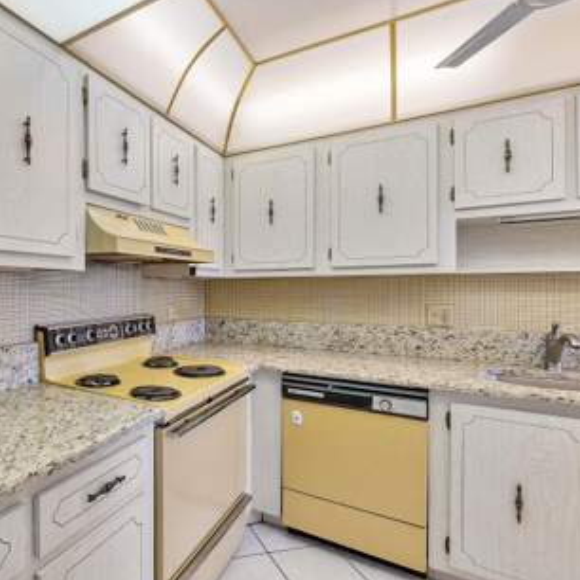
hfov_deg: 71.2
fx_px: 379
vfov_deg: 74.8
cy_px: 294
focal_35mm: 20
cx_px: 167
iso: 160
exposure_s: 1/4
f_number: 11
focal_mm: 10
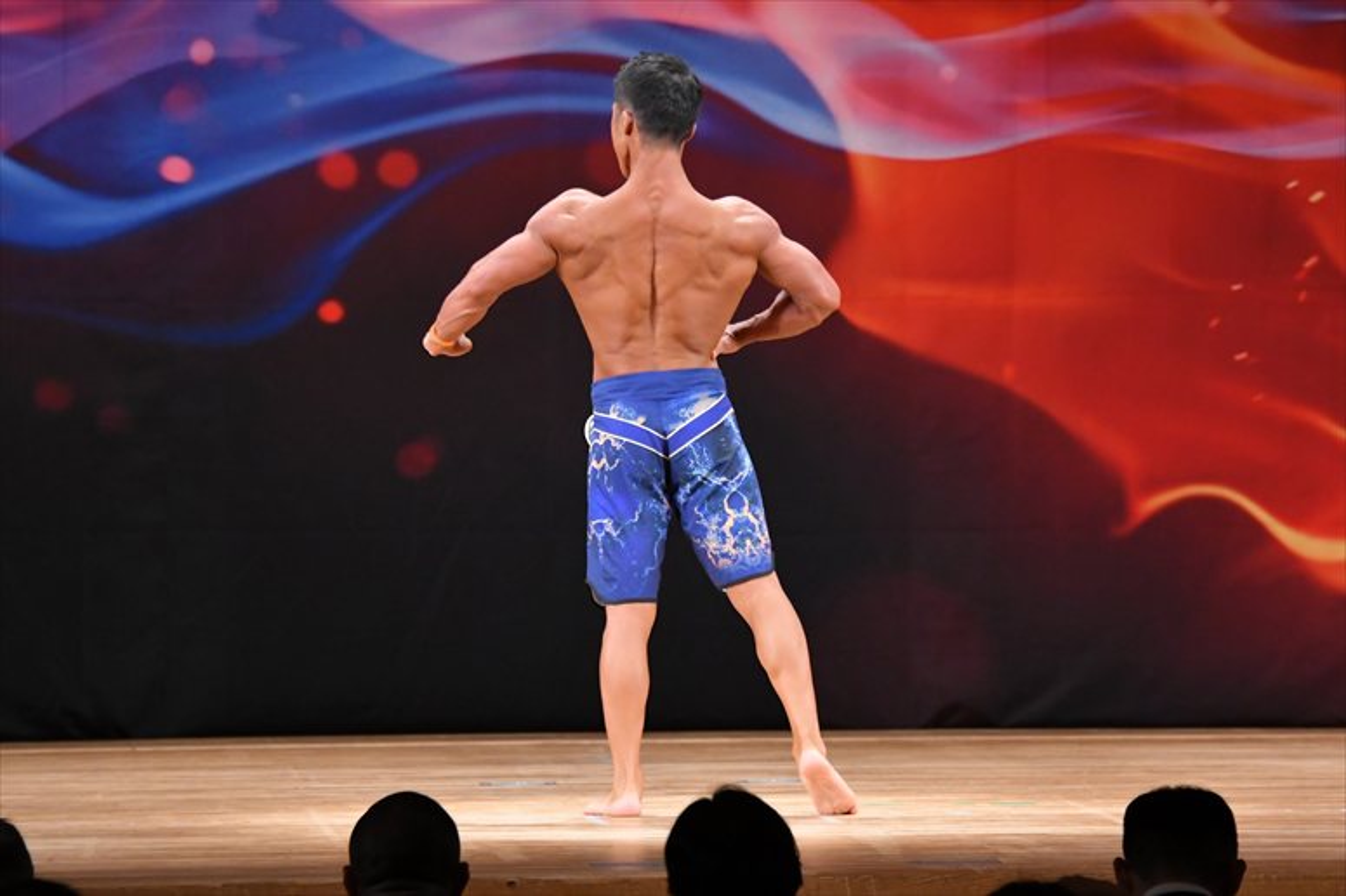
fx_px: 9530
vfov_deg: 5.4
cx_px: 673
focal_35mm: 255
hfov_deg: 8.1
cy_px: 448
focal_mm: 170
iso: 3200
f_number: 5.6
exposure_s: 1/400
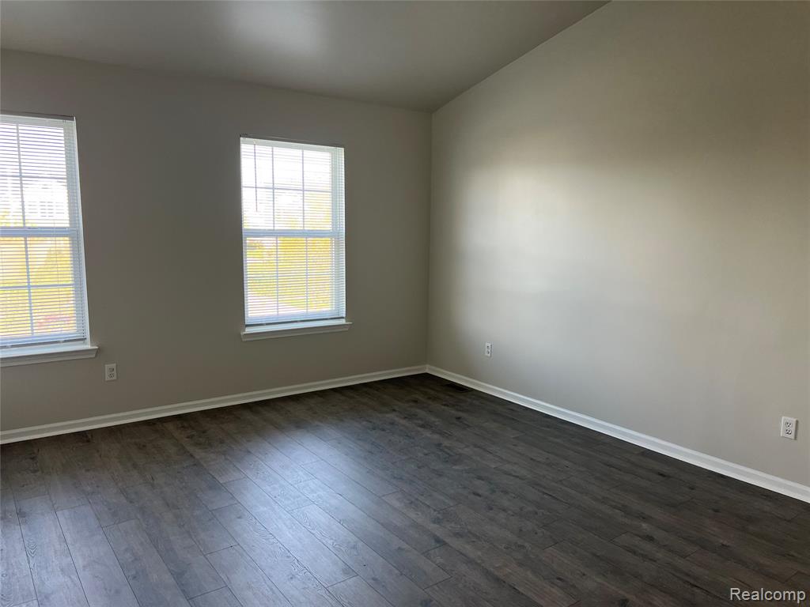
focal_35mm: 26
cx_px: 405
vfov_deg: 53.1
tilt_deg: -8.0
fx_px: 608
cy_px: 304
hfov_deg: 67.3
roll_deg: -0.8
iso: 64
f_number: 1.5
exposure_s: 1/59
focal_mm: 5.7
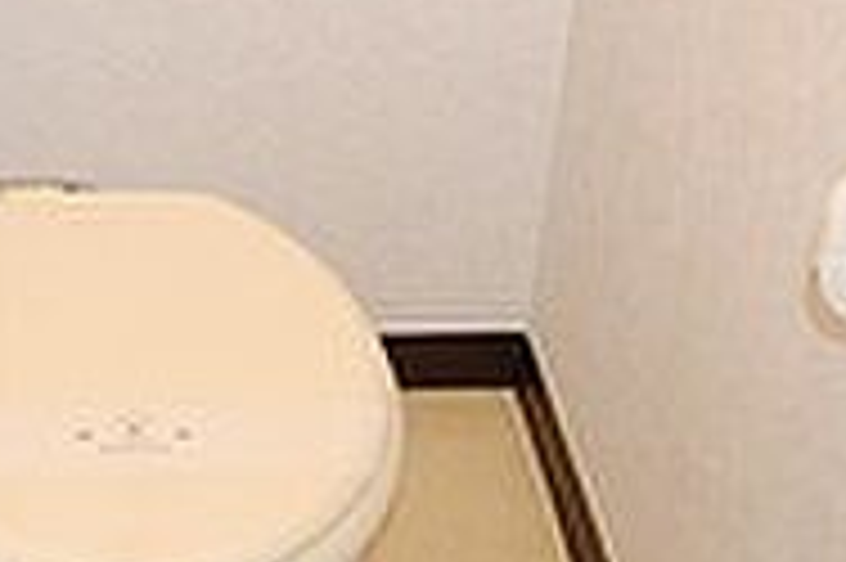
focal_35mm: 102
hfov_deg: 19.7
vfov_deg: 13.3
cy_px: 29
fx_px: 2395
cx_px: 99
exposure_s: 1/60
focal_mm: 20
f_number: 3.8
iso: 400
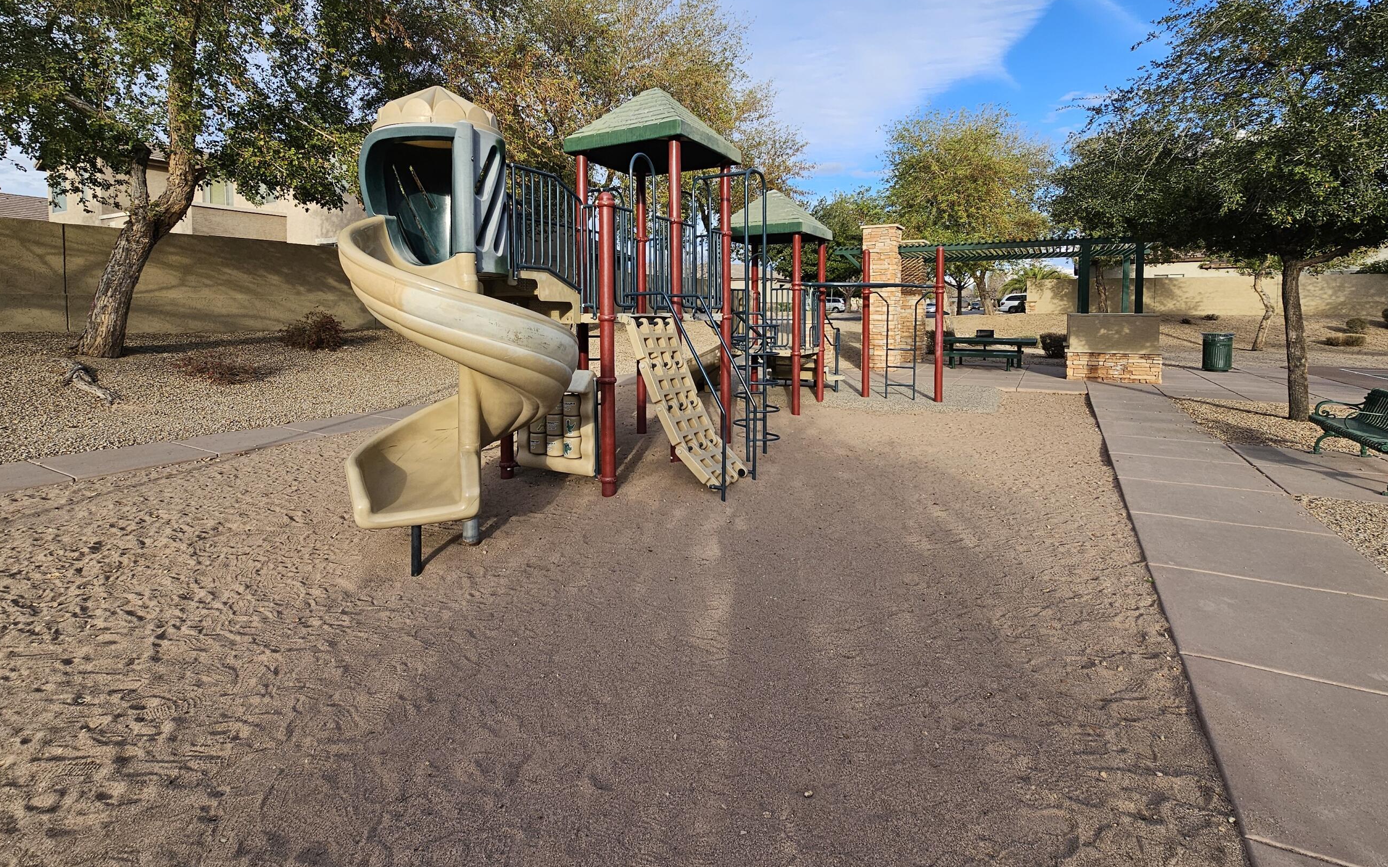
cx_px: 692
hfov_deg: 97.8
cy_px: 339
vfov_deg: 70.4
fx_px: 605
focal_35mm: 16
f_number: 2.2
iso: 50
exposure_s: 1/1195
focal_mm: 2.2
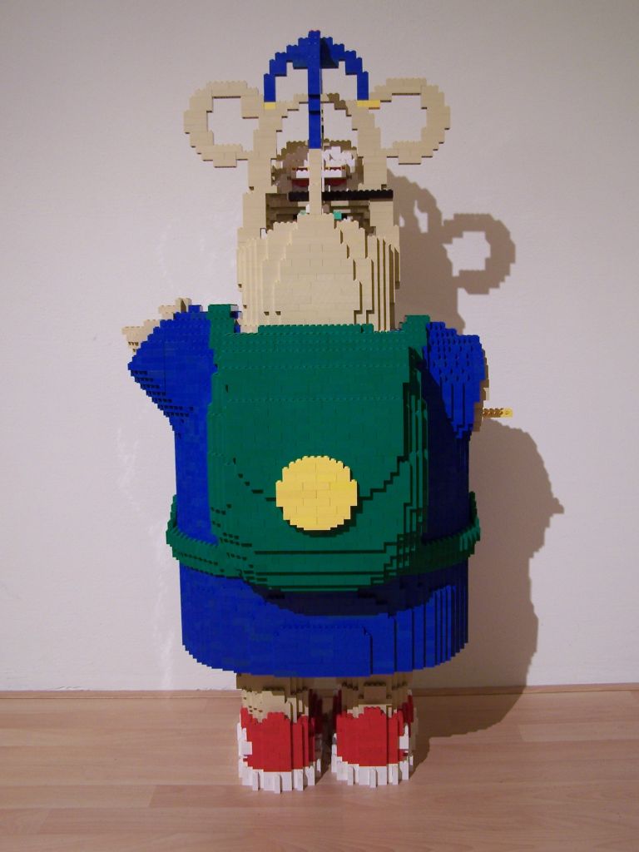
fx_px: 935
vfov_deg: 49.0
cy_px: 426
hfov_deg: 37.7
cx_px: 320
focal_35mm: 38
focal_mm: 6.3
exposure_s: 1/2
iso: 80
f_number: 2.8
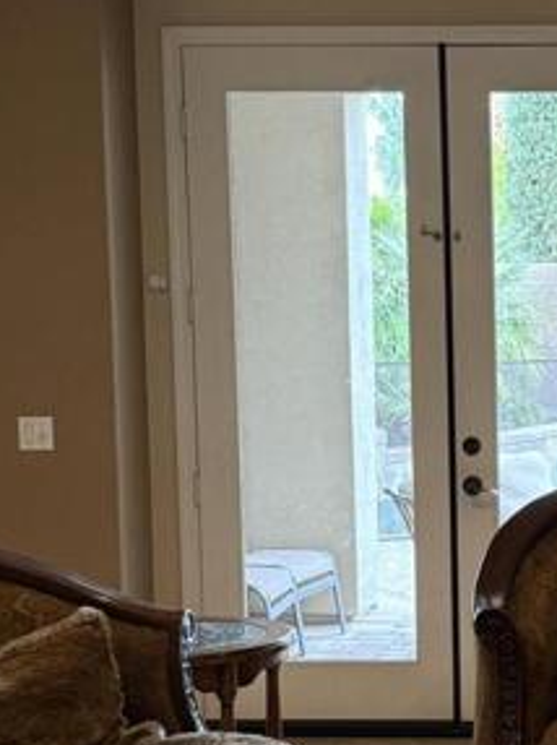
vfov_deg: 22.7
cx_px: 724
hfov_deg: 16.2
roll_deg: +0.3
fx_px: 1848
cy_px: 445
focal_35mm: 86
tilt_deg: -4.8
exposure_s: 1/120
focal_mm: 6.76
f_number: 1.78
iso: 400
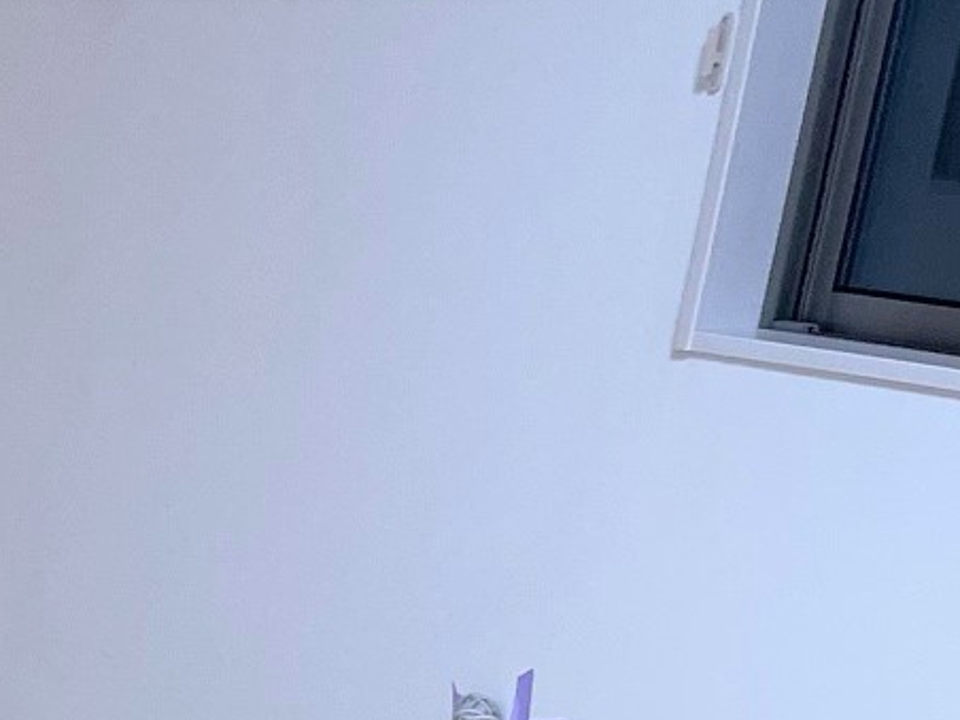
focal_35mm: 116
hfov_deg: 14.7
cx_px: -822
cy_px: 1593
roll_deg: -1.1
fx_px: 3217
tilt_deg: -27.4
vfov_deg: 11.2
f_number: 1.6
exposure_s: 1/100
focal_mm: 5.1
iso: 80
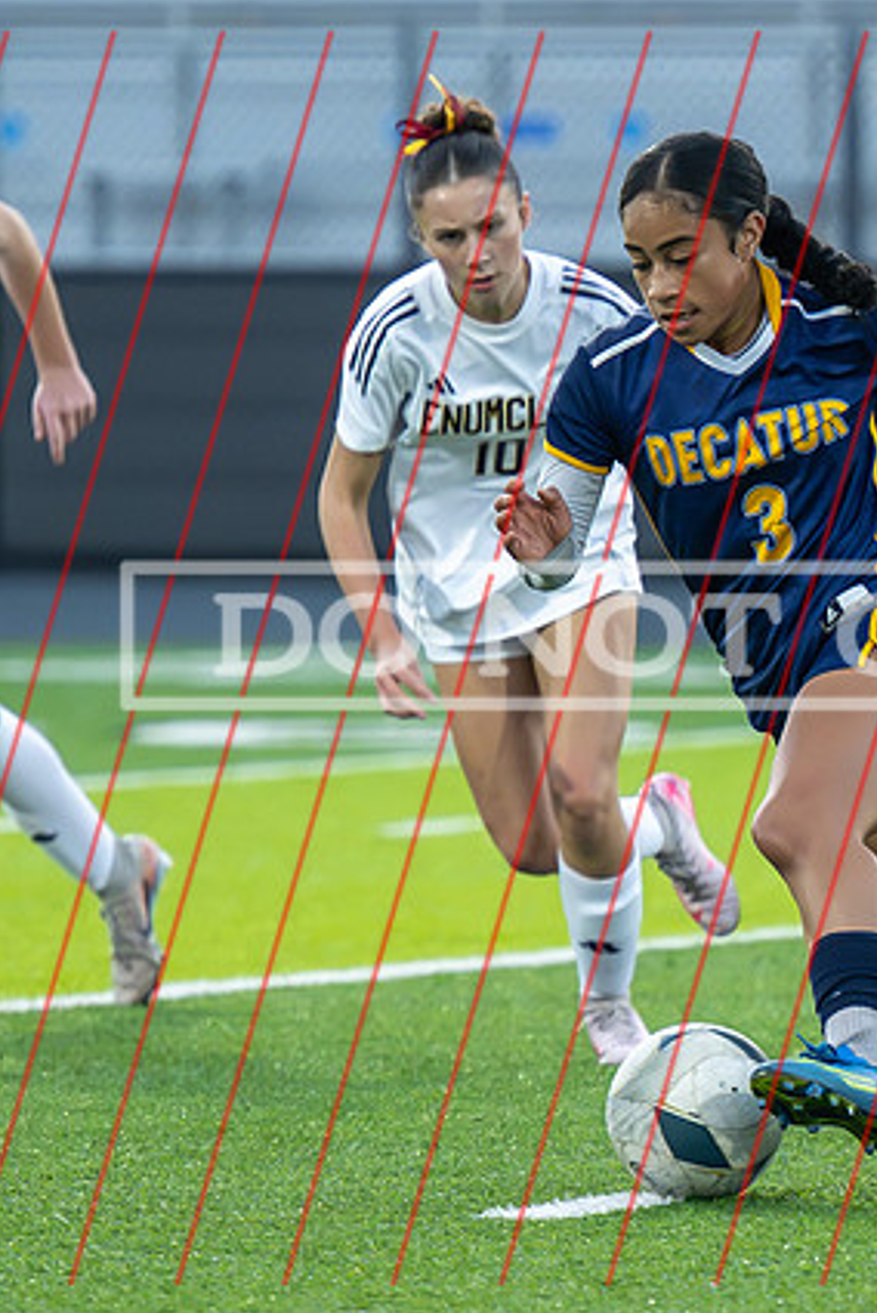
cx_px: 888
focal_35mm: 545
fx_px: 19881
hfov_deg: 2.5
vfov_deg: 3.8
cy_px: 680
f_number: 4
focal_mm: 200
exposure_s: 1/1600
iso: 6400
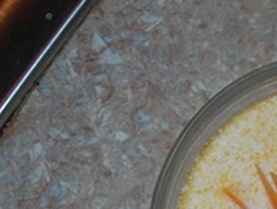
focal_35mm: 94
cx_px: 329
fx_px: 753
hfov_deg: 19.6
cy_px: 247
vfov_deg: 15.2
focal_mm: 7.8
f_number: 2.8
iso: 50
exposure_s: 1/60.1
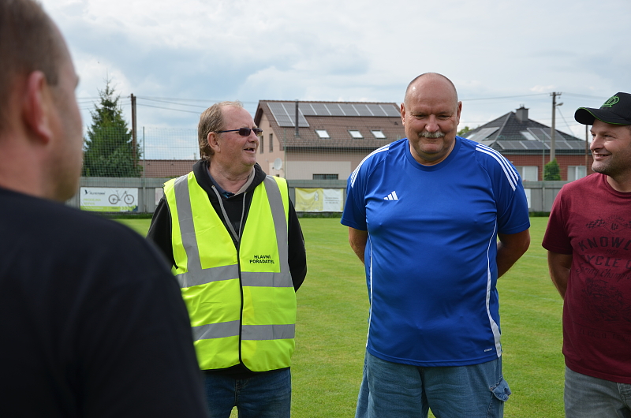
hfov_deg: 35.1
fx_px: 997
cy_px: 209
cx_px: 316
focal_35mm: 57
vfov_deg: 23.7
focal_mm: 38
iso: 100
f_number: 4.5
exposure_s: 1/500
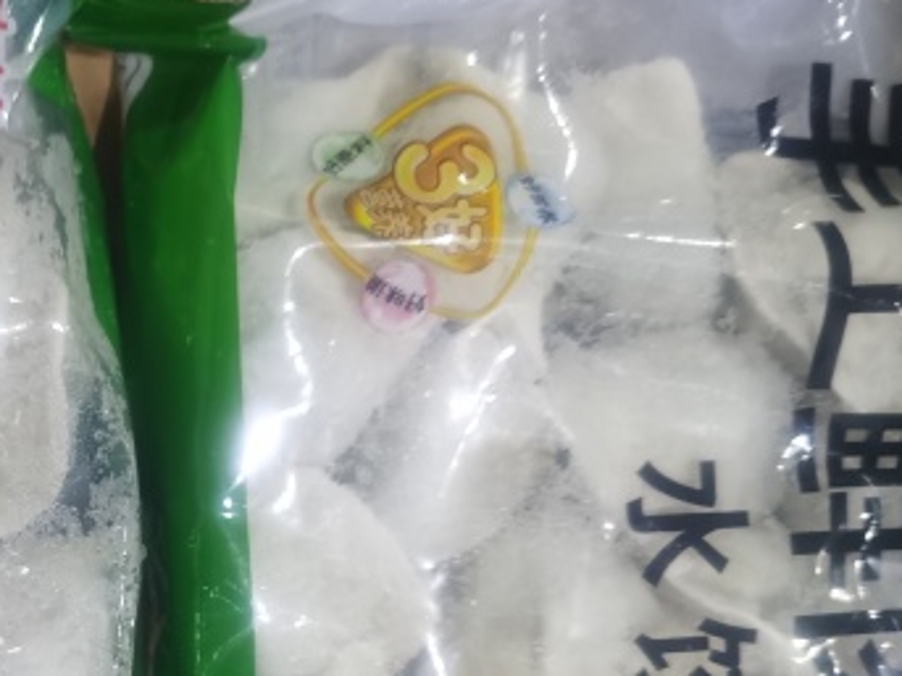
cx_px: 50
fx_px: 1641
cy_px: 687
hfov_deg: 29.2
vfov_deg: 22.3
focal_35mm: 63
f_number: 1.6
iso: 500
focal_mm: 5.56
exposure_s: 1/33.3
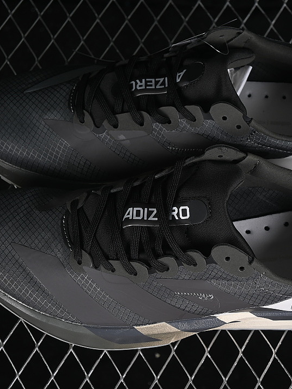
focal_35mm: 109
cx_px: 176
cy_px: 193
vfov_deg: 18.0
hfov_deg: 13.6
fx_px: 1225
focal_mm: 50
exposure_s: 1/60
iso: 160
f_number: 6.3
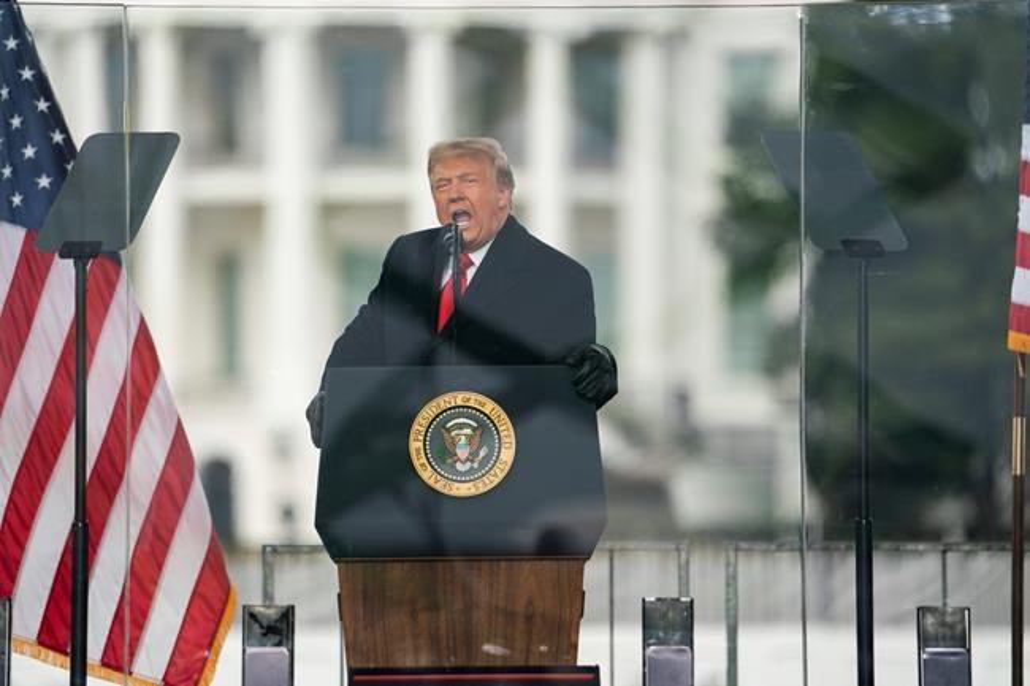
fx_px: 17161
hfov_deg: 3.4
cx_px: 515
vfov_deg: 2.3
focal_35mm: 600
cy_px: 343
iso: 1000
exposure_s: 1/1000
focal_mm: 600
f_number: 6.3
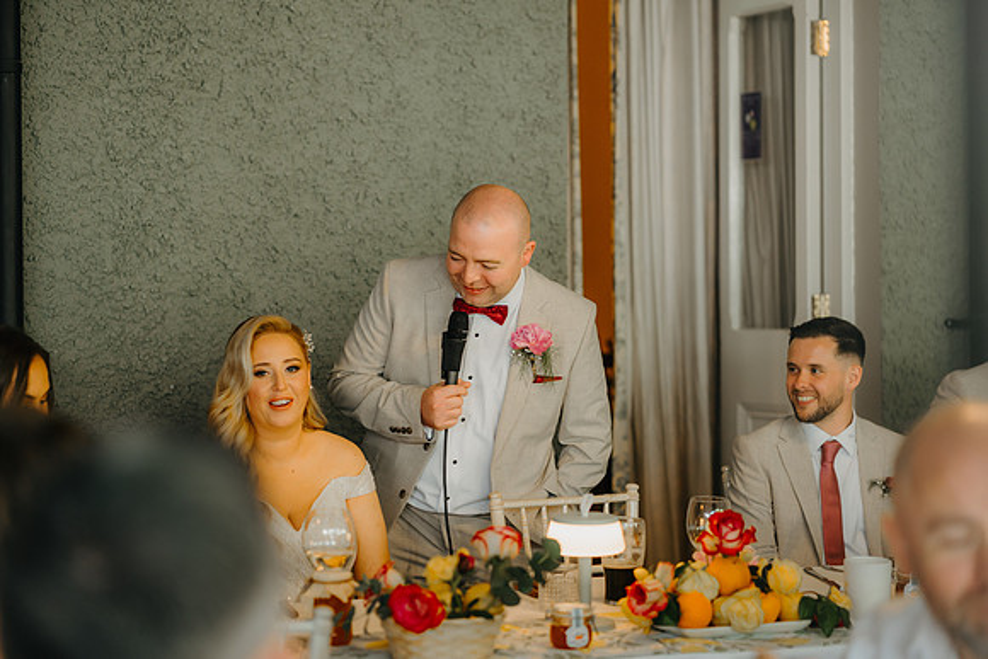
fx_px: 2333
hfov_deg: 23.9
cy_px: 330
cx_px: 494
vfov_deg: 16.1
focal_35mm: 85
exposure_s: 1/200
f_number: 2.2
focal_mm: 85
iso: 800
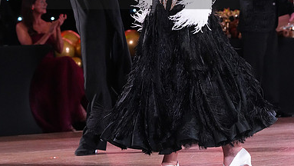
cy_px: -16
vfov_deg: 5.7
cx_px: 147
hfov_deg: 10.1
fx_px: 1669
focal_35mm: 214
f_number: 5
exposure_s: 1/400
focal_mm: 135
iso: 10000
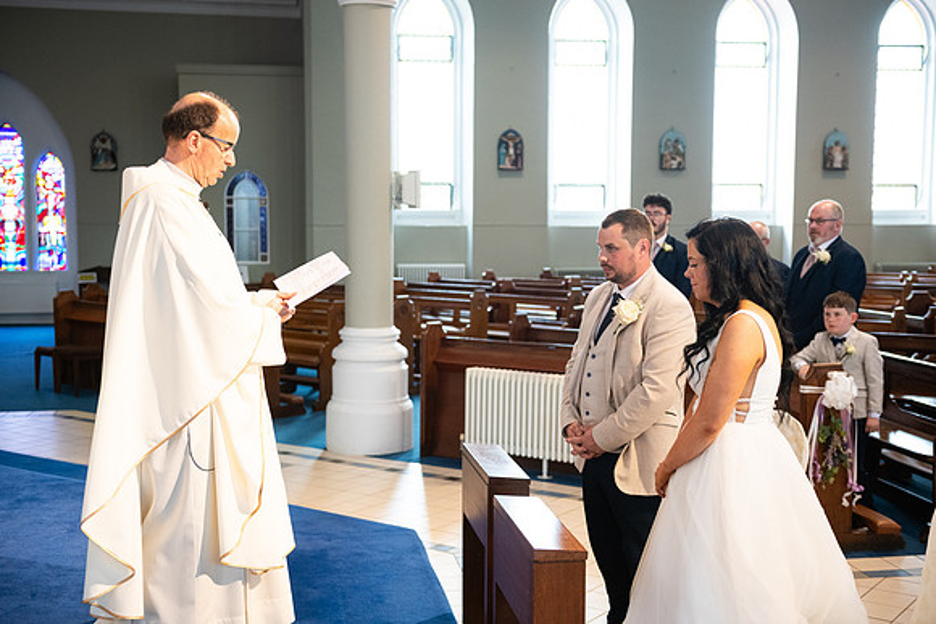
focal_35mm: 44
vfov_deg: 30.5
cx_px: 468
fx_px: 1144
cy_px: 312
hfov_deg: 44.5
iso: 800
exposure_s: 1/160
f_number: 3.5
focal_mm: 44
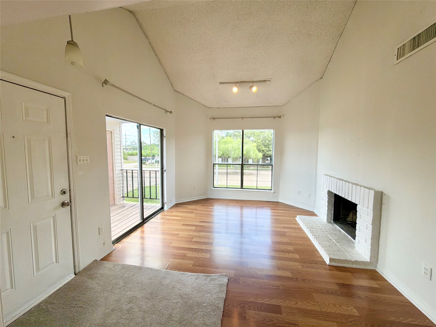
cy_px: 164
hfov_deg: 102.1
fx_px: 176
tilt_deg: -4.1
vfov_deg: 85.7
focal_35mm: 14
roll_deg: -0.5
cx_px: 218
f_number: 2.2
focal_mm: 2.22
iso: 64
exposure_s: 1/168
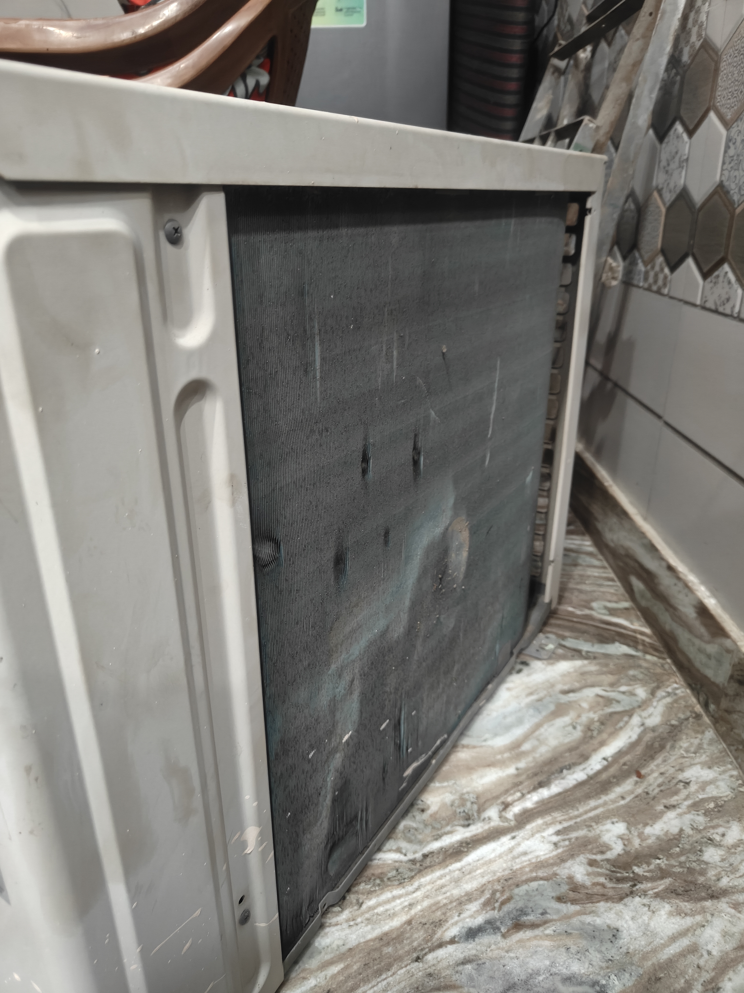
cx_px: 372
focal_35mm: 24
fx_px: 688
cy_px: 496
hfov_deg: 56.8
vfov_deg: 71.6
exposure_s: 1/33
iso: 1250
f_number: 1.8
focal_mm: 5.59
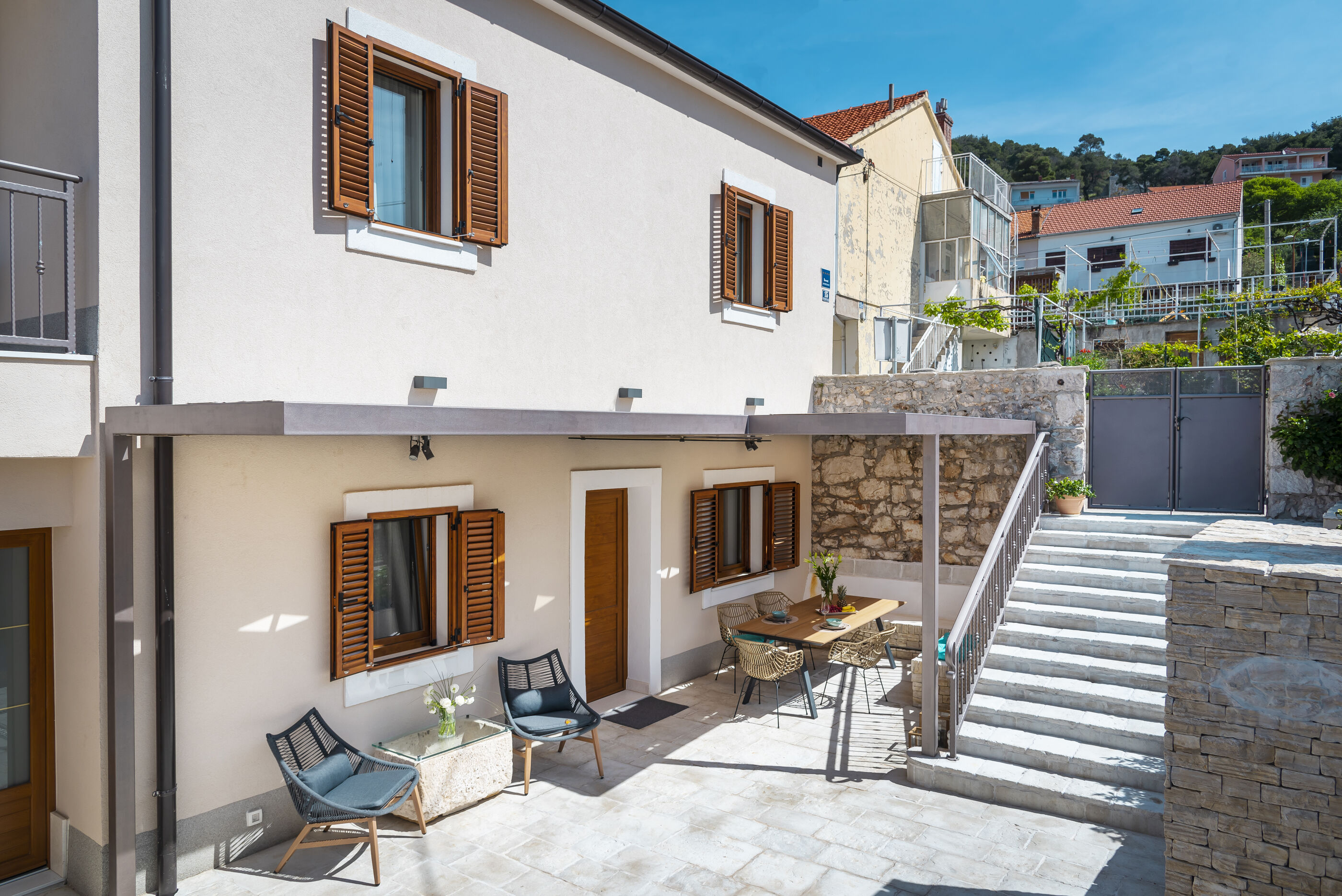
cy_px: 448
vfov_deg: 53.2
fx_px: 895
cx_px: 671
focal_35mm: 24
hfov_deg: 73.7
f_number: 7.1
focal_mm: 24
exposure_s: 1/640
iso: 100
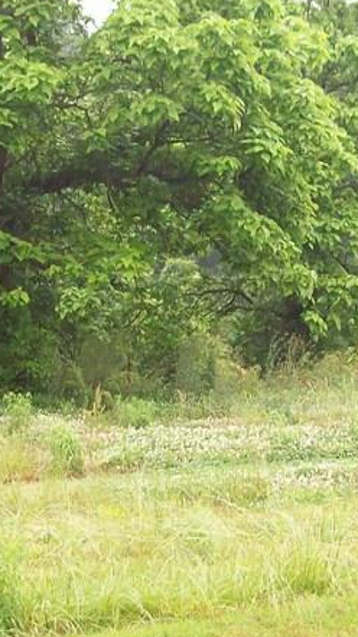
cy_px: 380
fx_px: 1536
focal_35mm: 91
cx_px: 154
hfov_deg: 13.3
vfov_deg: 23.4
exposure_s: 1/127
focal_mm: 6
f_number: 2.7
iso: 200
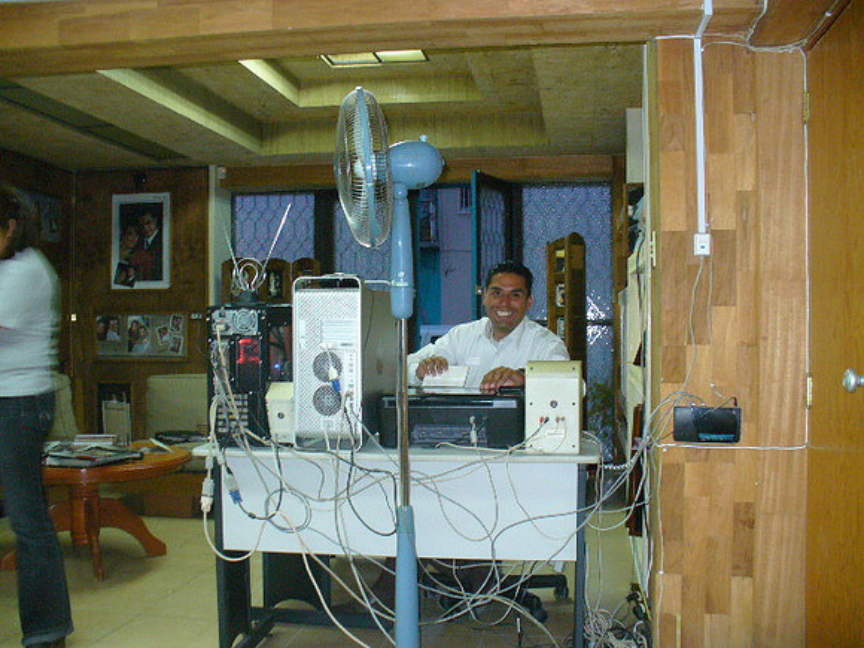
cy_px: 324
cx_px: 432
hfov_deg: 50.1
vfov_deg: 38.7
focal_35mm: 37
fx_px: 924
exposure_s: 1/8
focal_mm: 6.1
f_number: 2.8
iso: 160
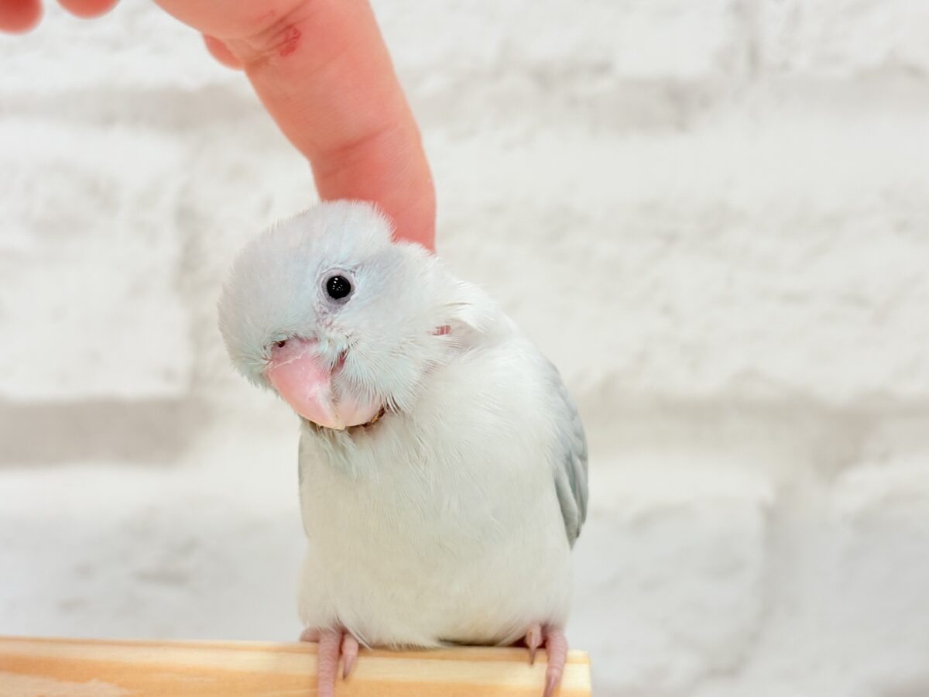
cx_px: 464
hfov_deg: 36.8
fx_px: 1396
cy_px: 348
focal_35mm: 52
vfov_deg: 28.0
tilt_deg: -5.4
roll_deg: +1.3
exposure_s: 1/50
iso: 32
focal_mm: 5.96
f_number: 1.6
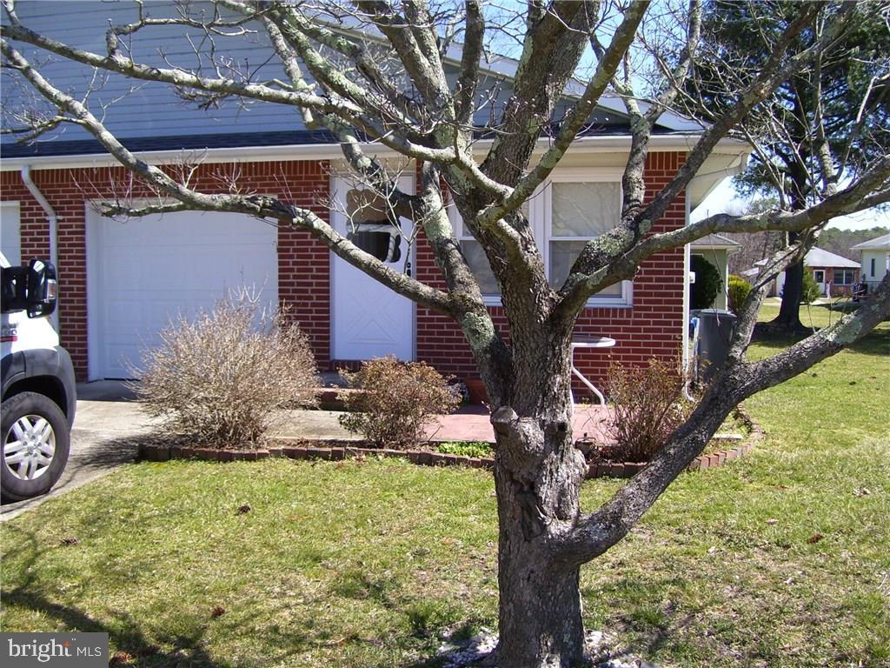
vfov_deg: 38.7
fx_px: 951
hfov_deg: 50.1
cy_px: 334
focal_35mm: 37
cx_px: 445
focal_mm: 6
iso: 80
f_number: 2.7
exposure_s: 1/750
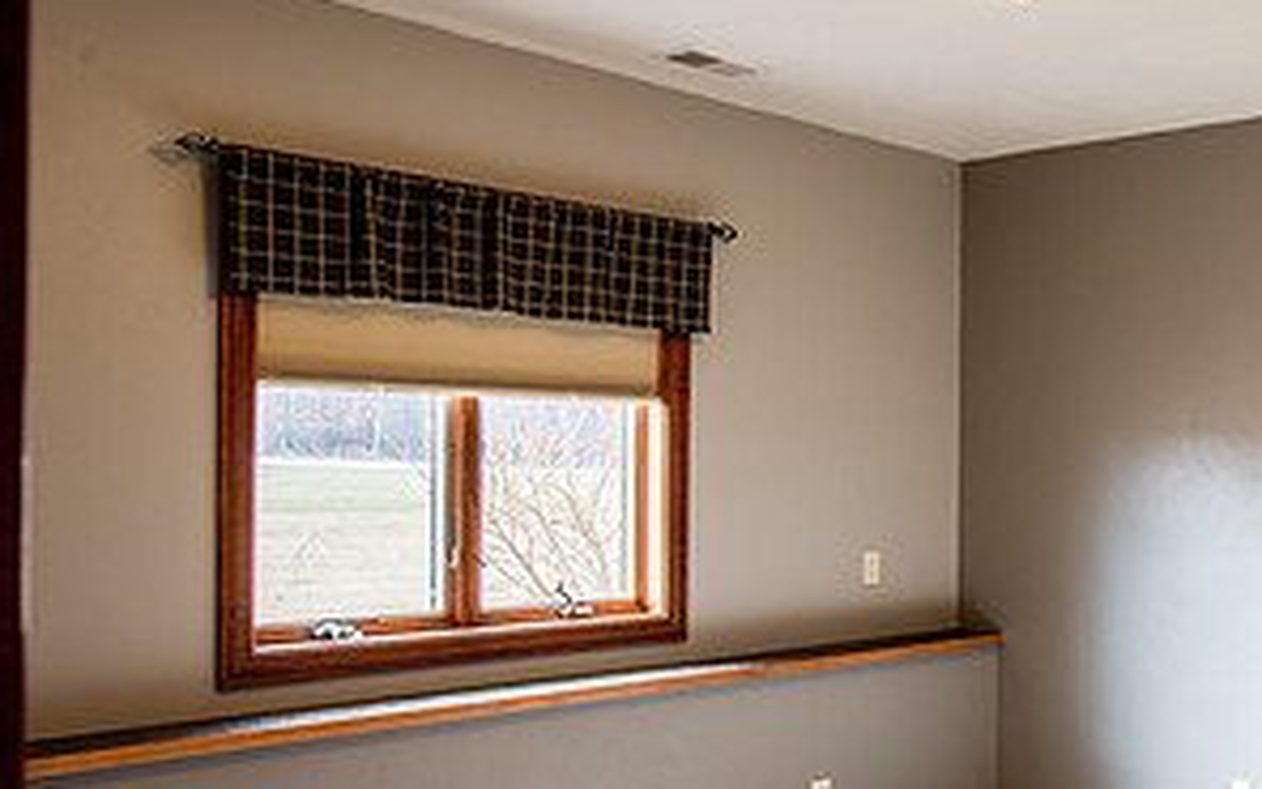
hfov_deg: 43.3
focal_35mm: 40
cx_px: 1219
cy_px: 471
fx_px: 1376
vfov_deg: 31.9
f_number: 8
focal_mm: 20
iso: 100
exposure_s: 1/4
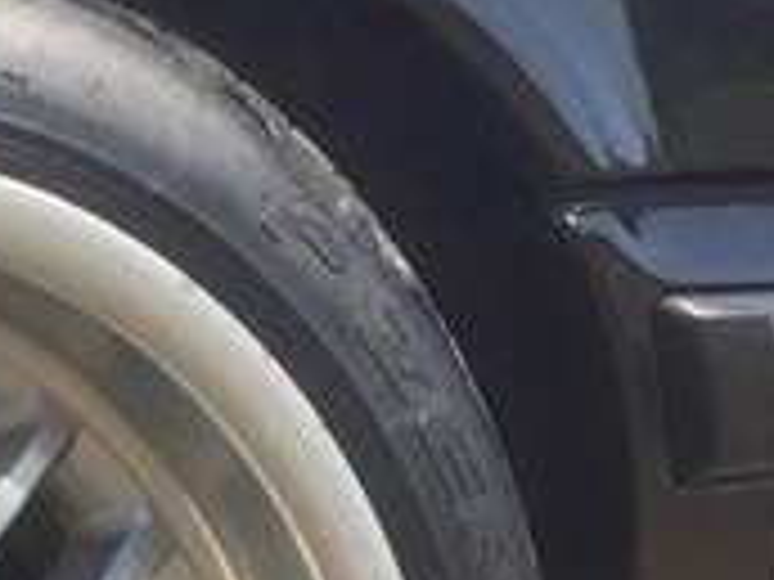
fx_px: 2482
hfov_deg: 16.2
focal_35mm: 111
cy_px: 924
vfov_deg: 12.5
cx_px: -378
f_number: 2.2
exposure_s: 1/2639
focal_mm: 4.15
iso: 32
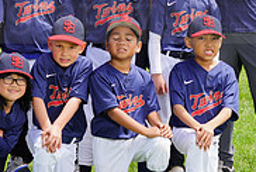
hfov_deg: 6.4
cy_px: 2
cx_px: -15
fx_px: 2265
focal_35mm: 318
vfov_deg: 4.3
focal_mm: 100
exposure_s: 1/250
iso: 100
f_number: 7.1
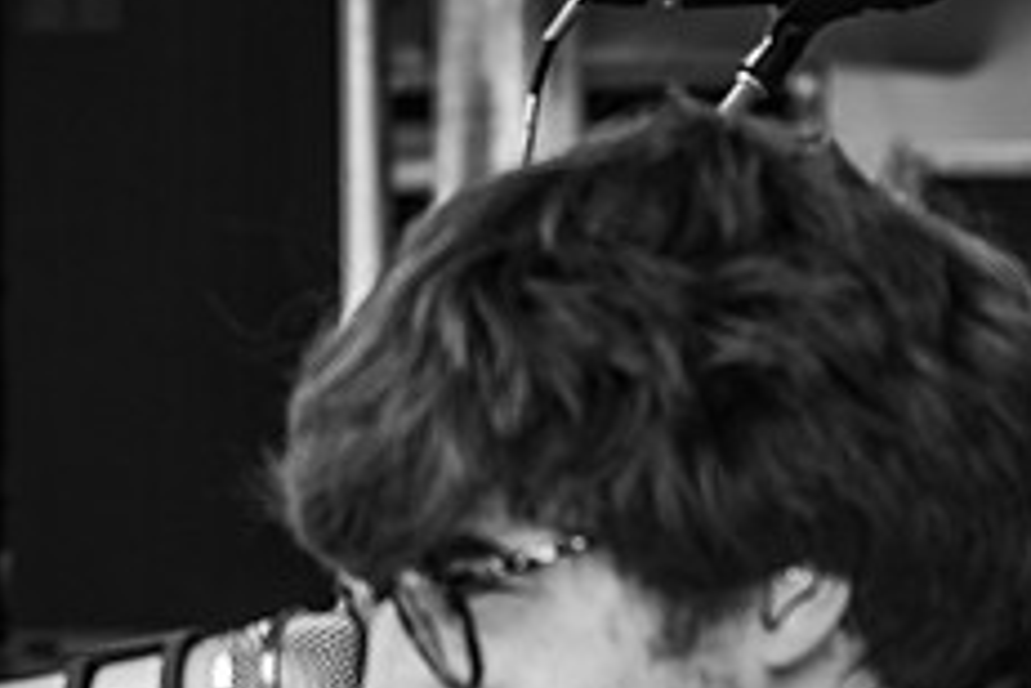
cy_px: 579
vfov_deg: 3.5
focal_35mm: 394
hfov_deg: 5.2
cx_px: 1031
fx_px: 11283
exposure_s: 1/250
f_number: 5.6
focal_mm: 105
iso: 160
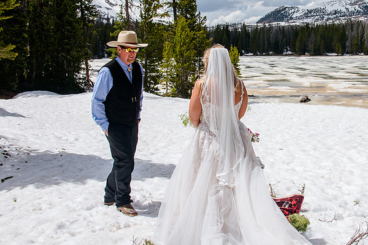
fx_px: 518
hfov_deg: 38.8
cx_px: 238
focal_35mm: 51
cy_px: 86
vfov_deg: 26.5
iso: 200
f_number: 8
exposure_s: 1/640
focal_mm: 24
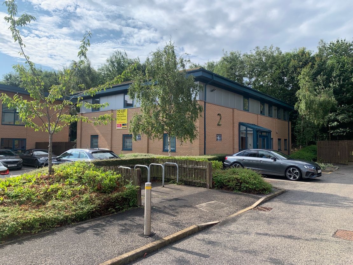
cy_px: 132
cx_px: 176
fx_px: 265
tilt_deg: +3.8
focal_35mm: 26
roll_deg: -1.0
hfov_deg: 67.3
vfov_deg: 53.1
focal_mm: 4.25
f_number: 1.8
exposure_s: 1/2421
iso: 25
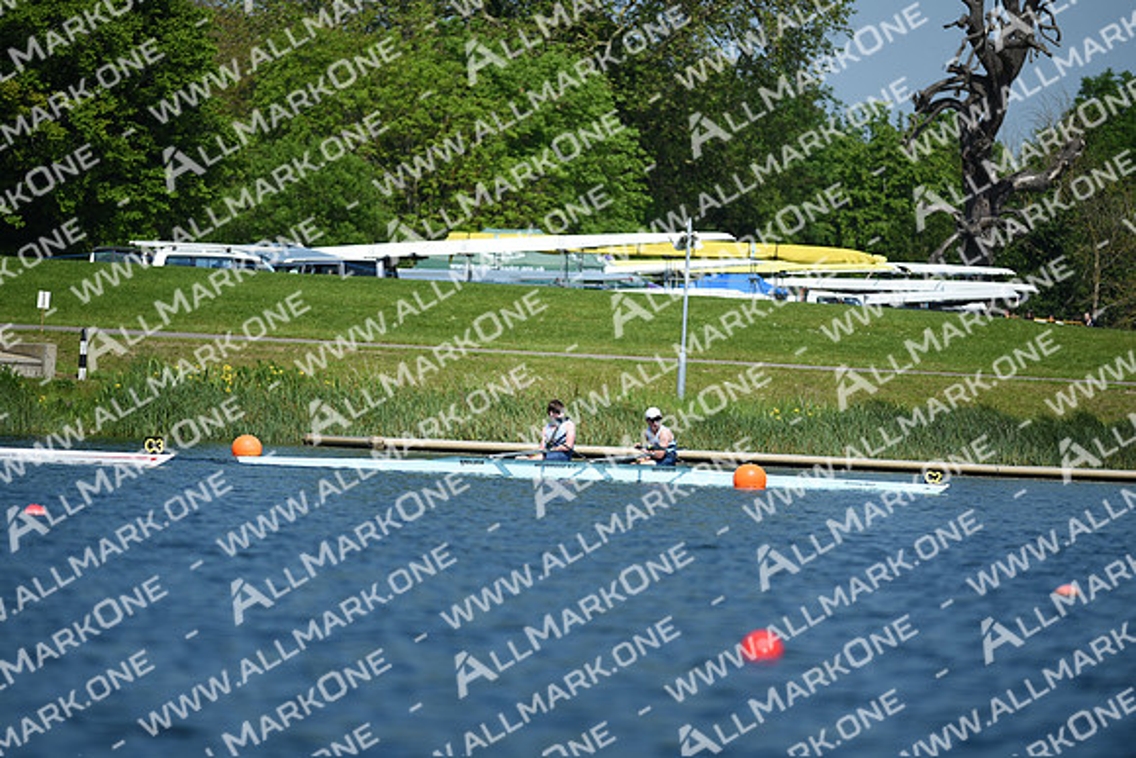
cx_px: 568
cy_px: 379
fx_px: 9468
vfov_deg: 4.6
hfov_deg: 6.9
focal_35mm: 300
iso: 100
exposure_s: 1/1250
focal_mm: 300
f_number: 4
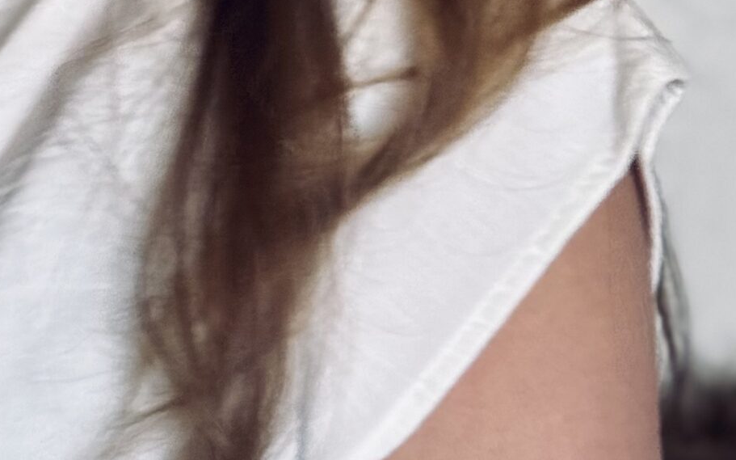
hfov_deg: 14.5
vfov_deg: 8.5
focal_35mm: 143
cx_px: 72
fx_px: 2868
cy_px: -549
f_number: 1.78
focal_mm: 6.76
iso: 500
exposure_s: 1/40
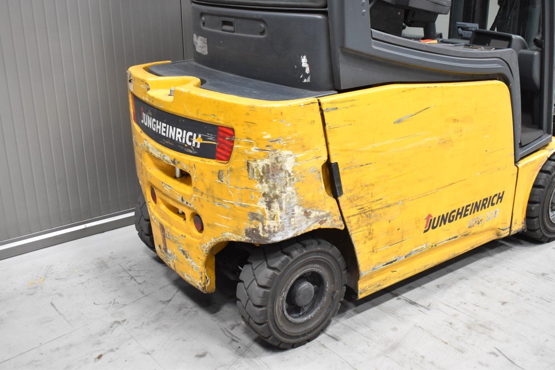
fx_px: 624
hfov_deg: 47.9
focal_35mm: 40
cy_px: 185
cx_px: 278
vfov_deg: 33.0
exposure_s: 1/25
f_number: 5
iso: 1600
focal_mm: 27
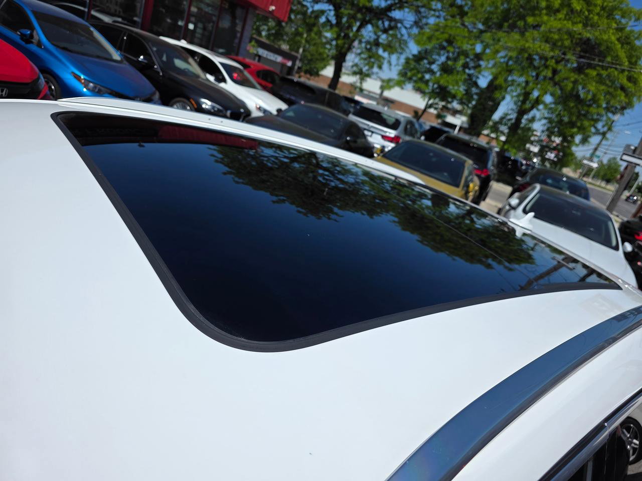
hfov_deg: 73.9
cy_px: 240
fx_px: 427
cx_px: 321
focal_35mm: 23
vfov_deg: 58.9
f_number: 1.7
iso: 50
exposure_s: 1/7944
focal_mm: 6.3
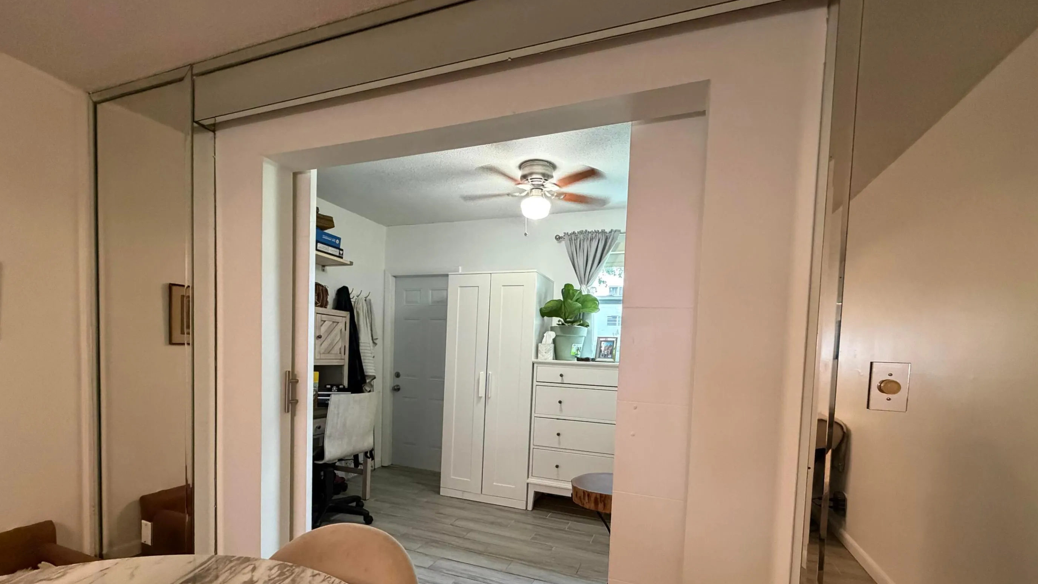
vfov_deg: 65.9
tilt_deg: -3.0
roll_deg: -2.6
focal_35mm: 16
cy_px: 371
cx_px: 517
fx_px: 440
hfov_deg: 99.4
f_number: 2.2
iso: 640
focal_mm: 2.22
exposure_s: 1/60
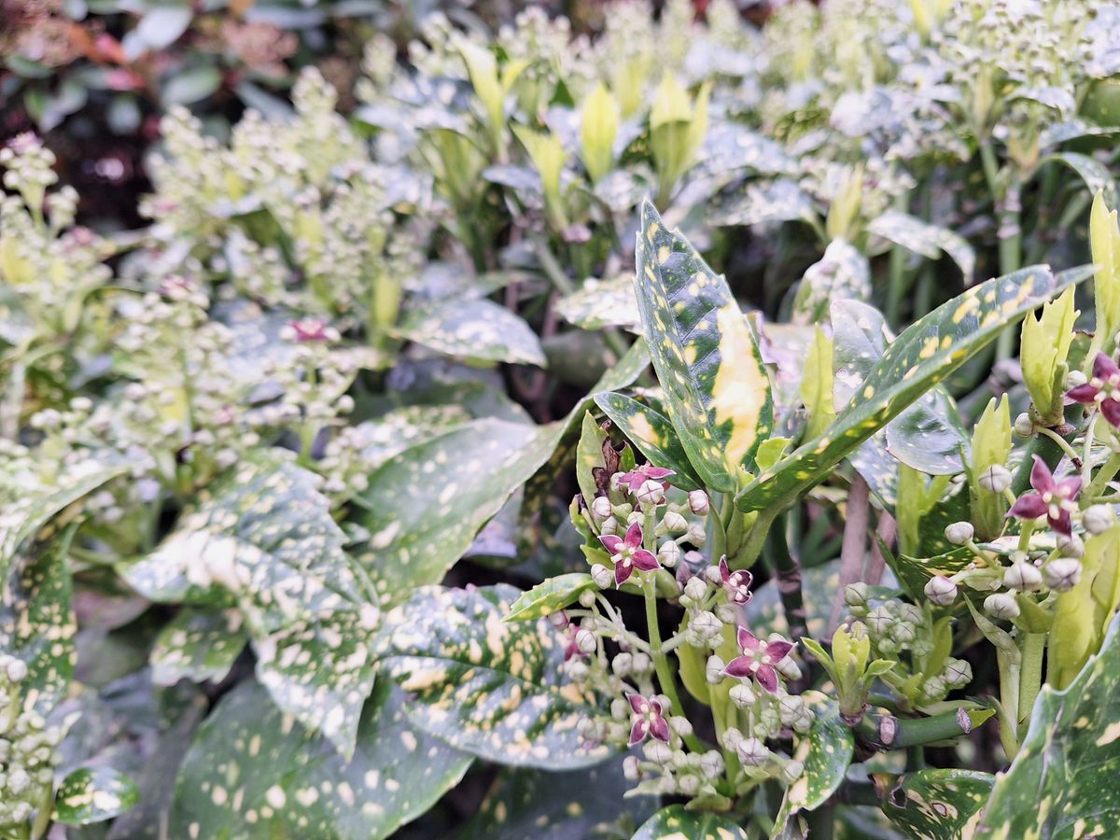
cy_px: 420
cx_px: 560
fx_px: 744
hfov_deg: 73.9
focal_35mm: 23
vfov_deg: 58.9
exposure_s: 1/100
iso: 50
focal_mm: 5.54
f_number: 1.8
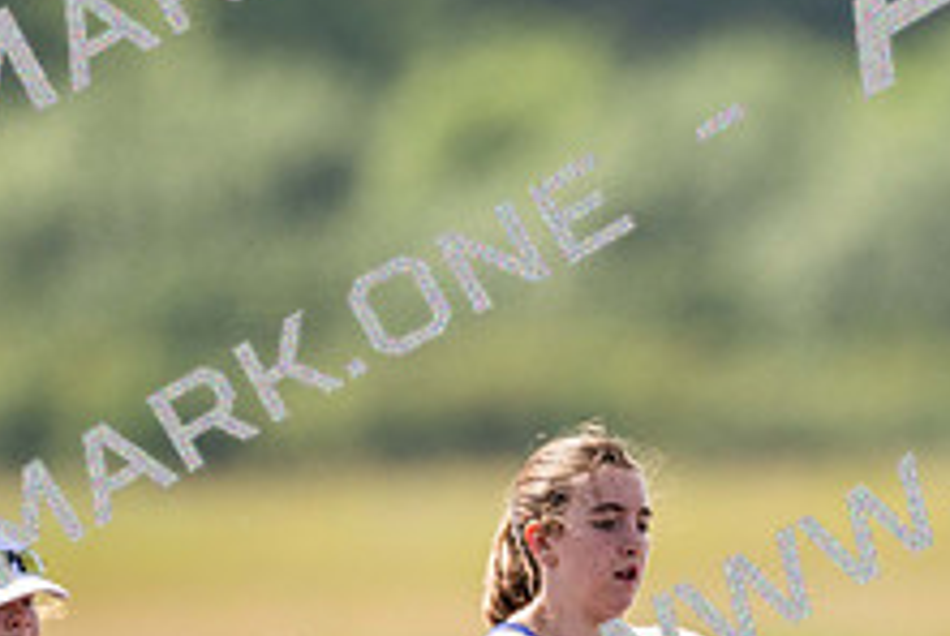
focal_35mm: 1572
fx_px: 41538
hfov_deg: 1.3
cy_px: 728
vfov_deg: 0.9
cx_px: 1083
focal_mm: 600
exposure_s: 1/2500
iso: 180
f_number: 4
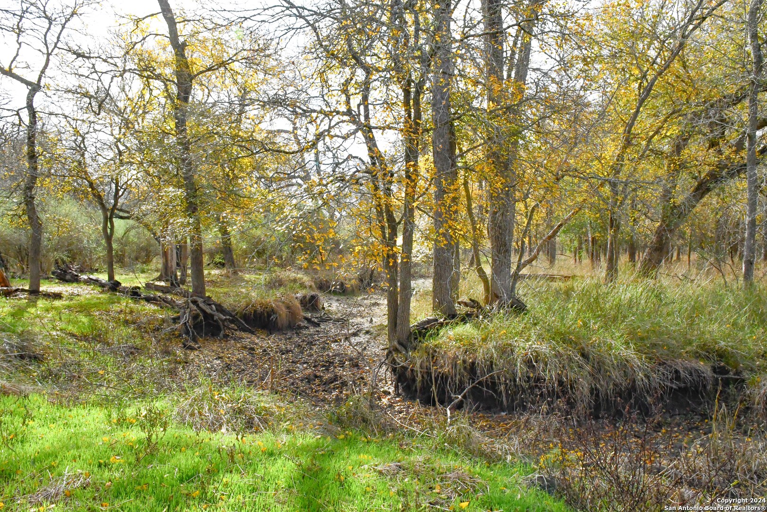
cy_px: 256
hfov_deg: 57.2
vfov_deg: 40.0
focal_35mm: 33
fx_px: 703
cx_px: 384
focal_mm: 22
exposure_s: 1/1250
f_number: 18
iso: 3200
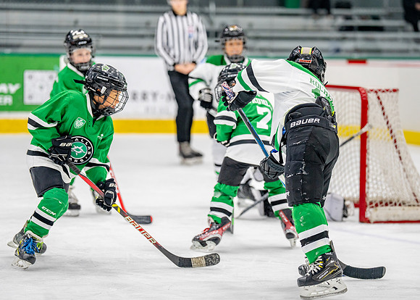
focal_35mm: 164
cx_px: 214
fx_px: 1957
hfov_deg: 12.3
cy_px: 144
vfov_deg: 8.8
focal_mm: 142
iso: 800
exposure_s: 1/1250
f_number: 2.8
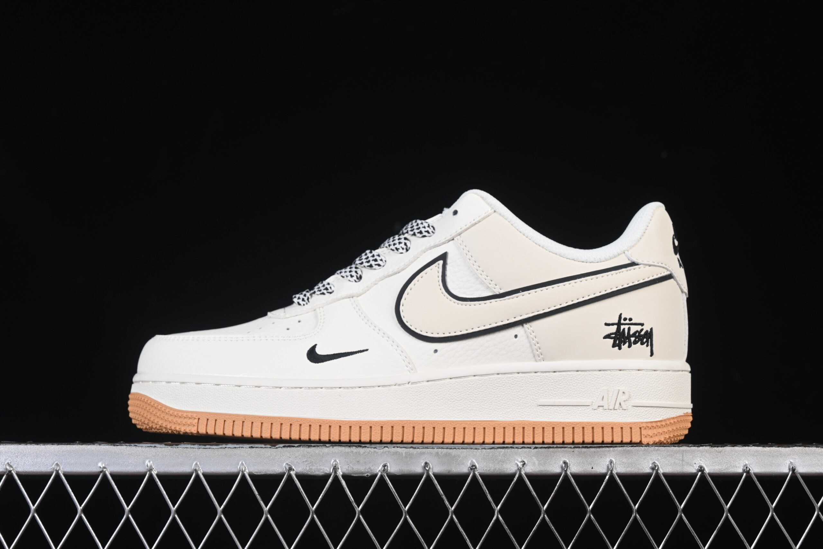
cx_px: 412
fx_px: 1715
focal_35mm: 75
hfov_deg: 27.0
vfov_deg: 18.2
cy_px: 274
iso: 160
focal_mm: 50
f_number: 8
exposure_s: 1/80
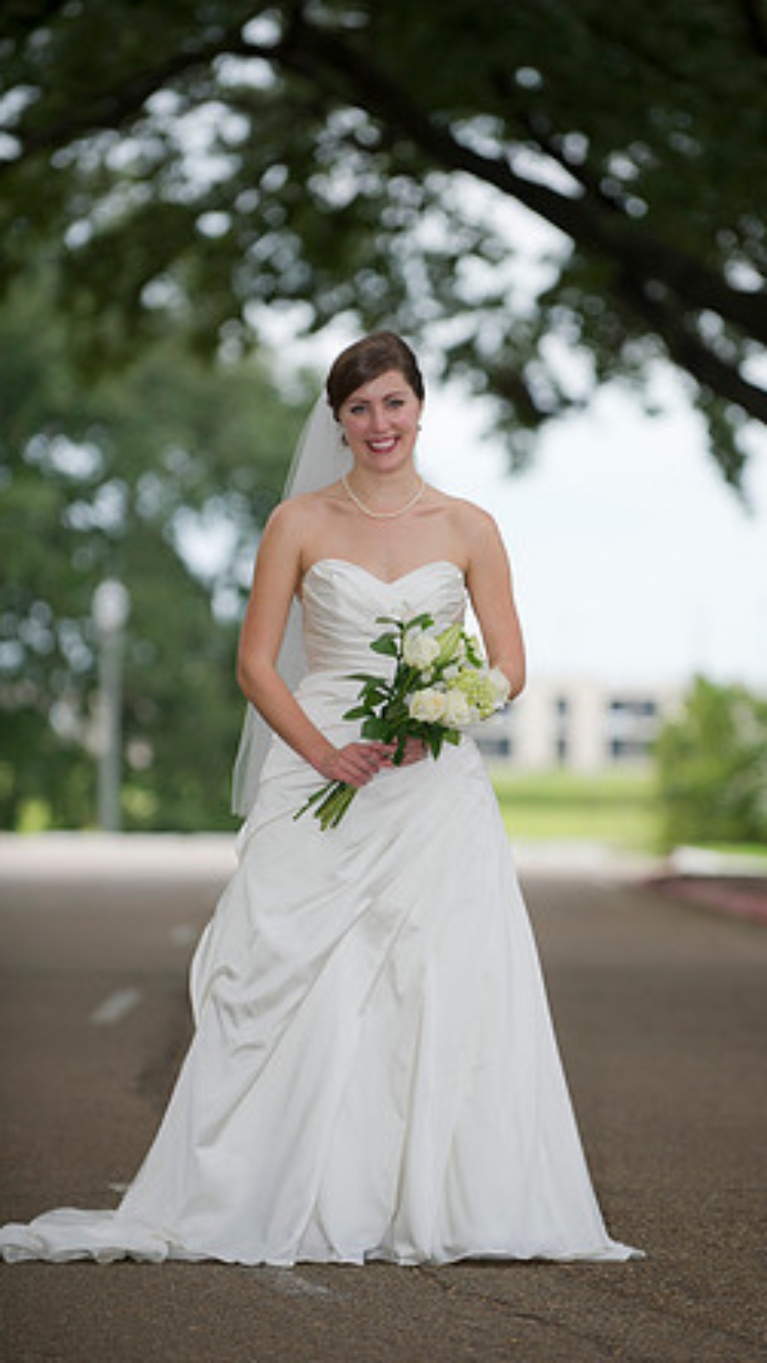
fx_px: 6108
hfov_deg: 7.2
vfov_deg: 12.7
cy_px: 682
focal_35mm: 169
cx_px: 448
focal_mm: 160
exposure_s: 1/250
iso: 400
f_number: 2.8
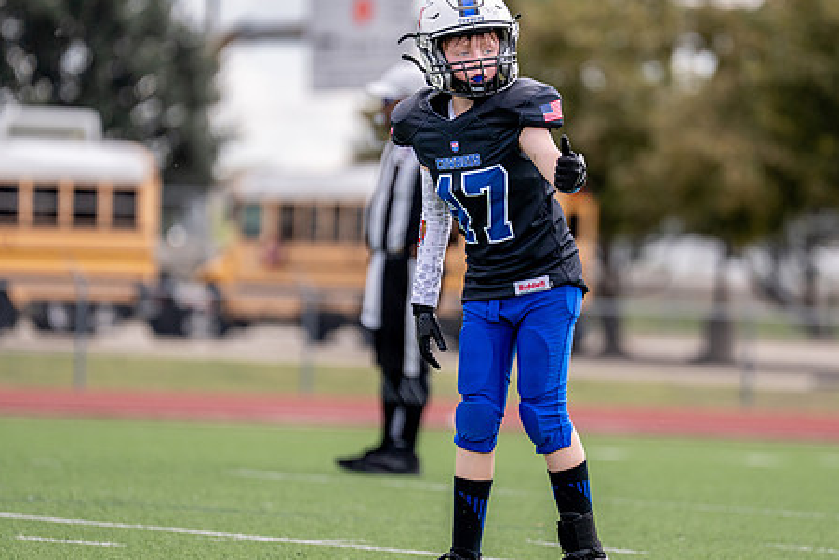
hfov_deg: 6.1
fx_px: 7856
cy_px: 264
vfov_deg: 4.1
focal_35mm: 337
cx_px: 488
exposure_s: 1/3200
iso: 250
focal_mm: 200
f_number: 2.8
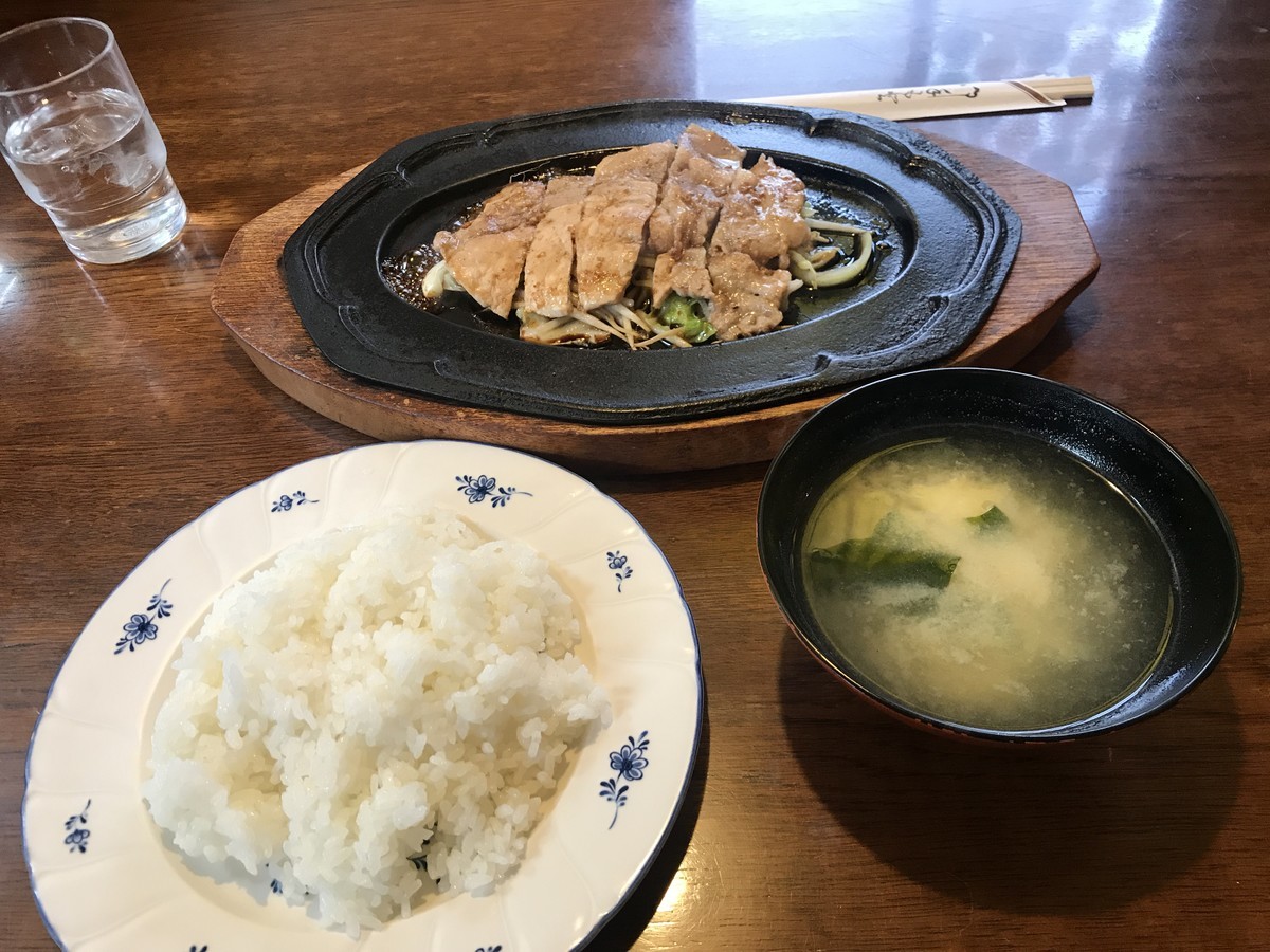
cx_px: 635
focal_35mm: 28
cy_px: 476
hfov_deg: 63.4
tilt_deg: -49.1
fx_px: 1027
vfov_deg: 49.7
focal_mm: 3.99
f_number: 1.8
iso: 40
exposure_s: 1/30
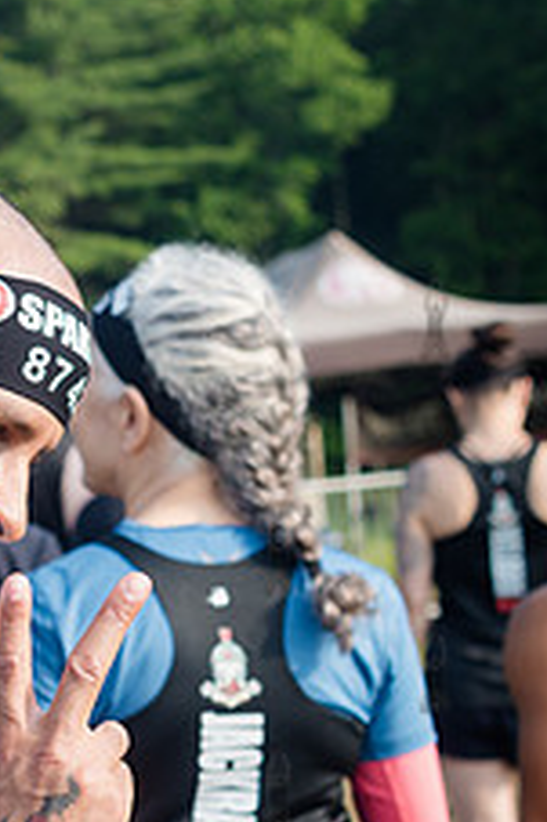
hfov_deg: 12.5
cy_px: 670
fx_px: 2374
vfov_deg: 19.4
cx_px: -288
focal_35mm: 104
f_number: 4.5
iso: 250
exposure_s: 1/640
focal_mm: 35
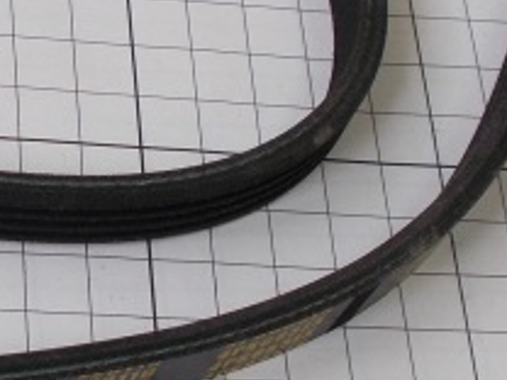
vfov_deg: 18.2
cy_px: 44
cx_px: -95
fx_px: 1172
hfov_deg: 22.6
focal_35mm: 80
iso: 80
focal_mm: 4.6
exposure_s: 1/50
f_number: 3.2
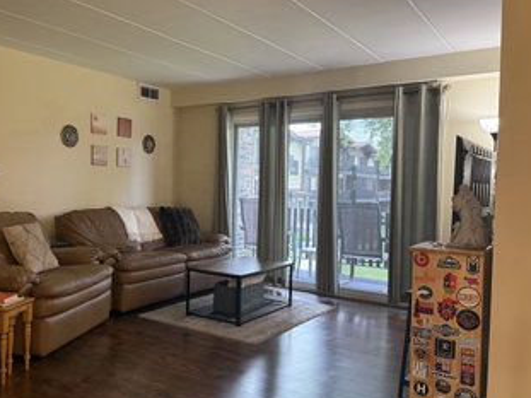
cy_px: 202
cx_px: 182
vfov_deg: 42.9
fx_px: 506
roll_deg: -1.4
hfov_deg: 54.4
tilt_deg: -1.8
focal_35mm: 33
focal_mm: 6.76
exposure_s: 1/60
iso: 160
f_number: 1.78
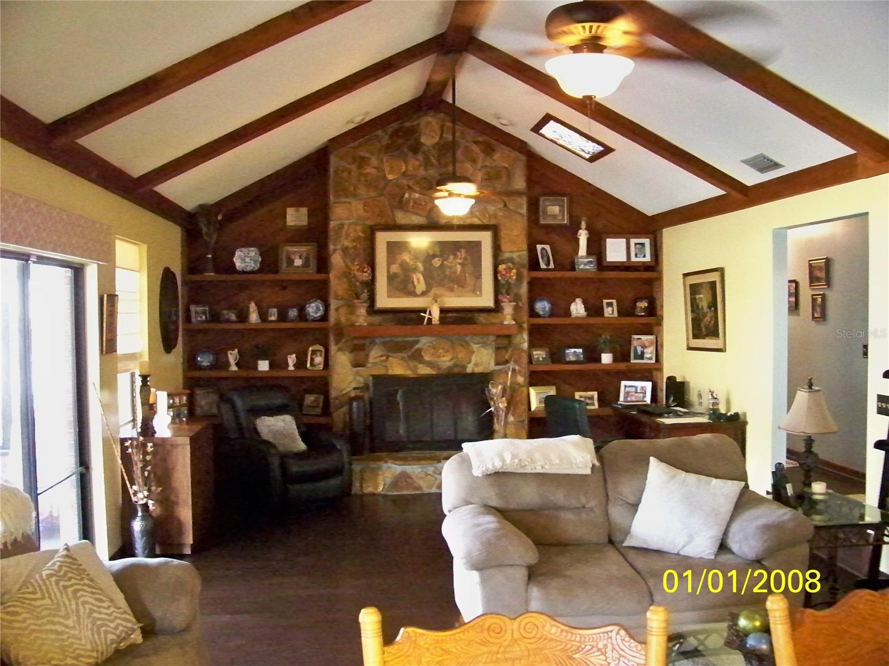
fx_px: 847
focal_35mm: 33
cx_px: 444
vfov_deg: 42.9
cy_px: 333
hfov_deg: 55.4
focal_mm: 5.85
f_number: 2.8
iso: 3200
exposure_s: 1/30
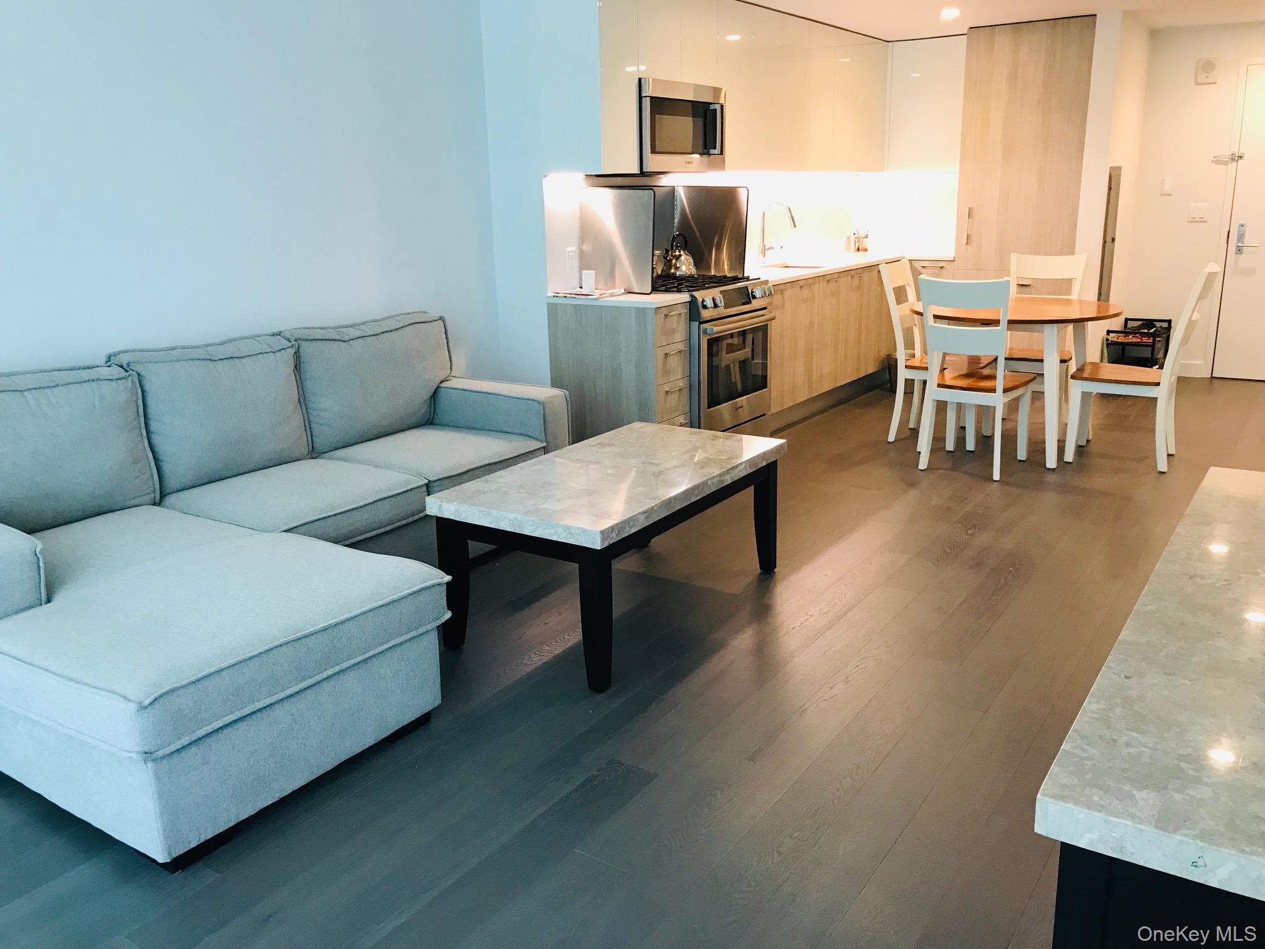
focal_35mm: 28
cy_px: 474
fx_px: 1023
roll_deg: +1.3
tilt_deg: -14.9
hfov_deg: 63.4
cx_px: 632
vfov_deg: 49.7
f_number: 1.8
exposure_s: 1/25
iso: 40
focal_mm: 3.99
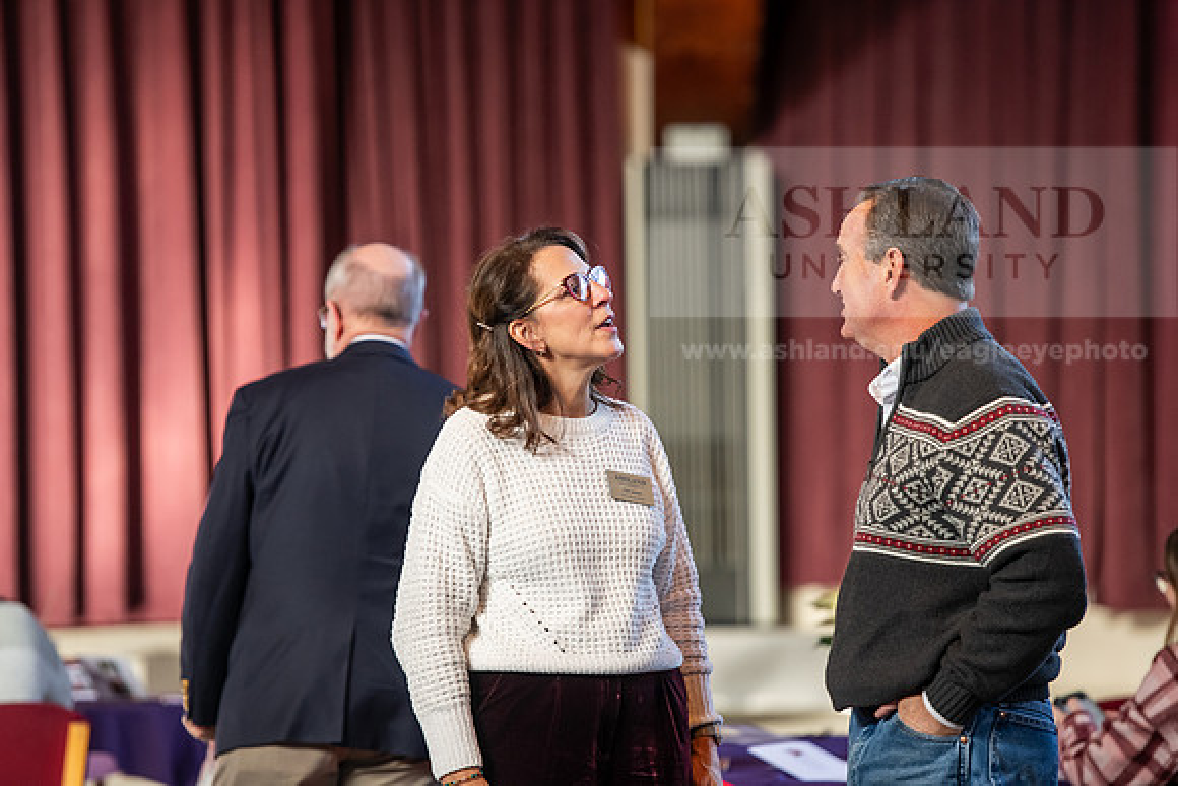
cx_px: 589
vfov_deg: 7.9
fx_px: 5727
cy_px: 393
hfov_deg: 11.7
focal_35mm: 175
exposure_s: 1/200
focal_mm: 175
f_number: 3.2
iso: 1600
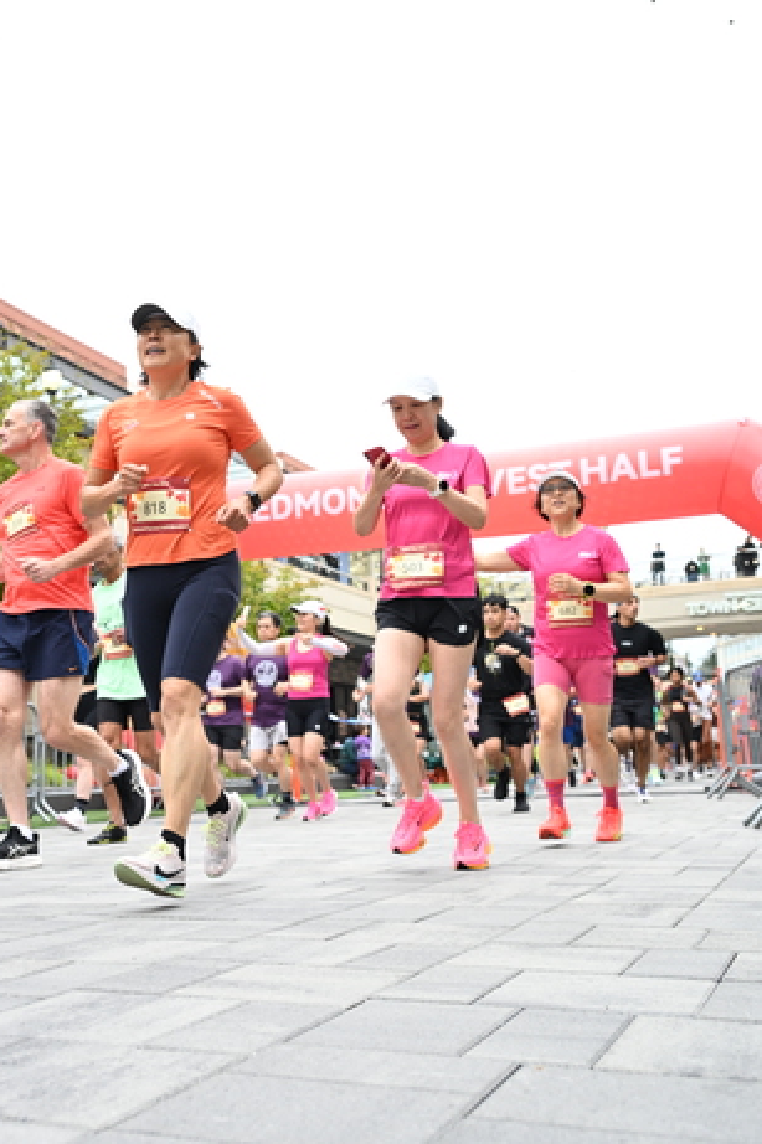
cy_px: 558
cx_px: 324
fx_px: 1176
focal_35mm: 37
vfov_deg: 51.9
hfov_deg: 35.8
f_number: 4
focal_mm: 31
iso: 2000
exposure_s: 1/640
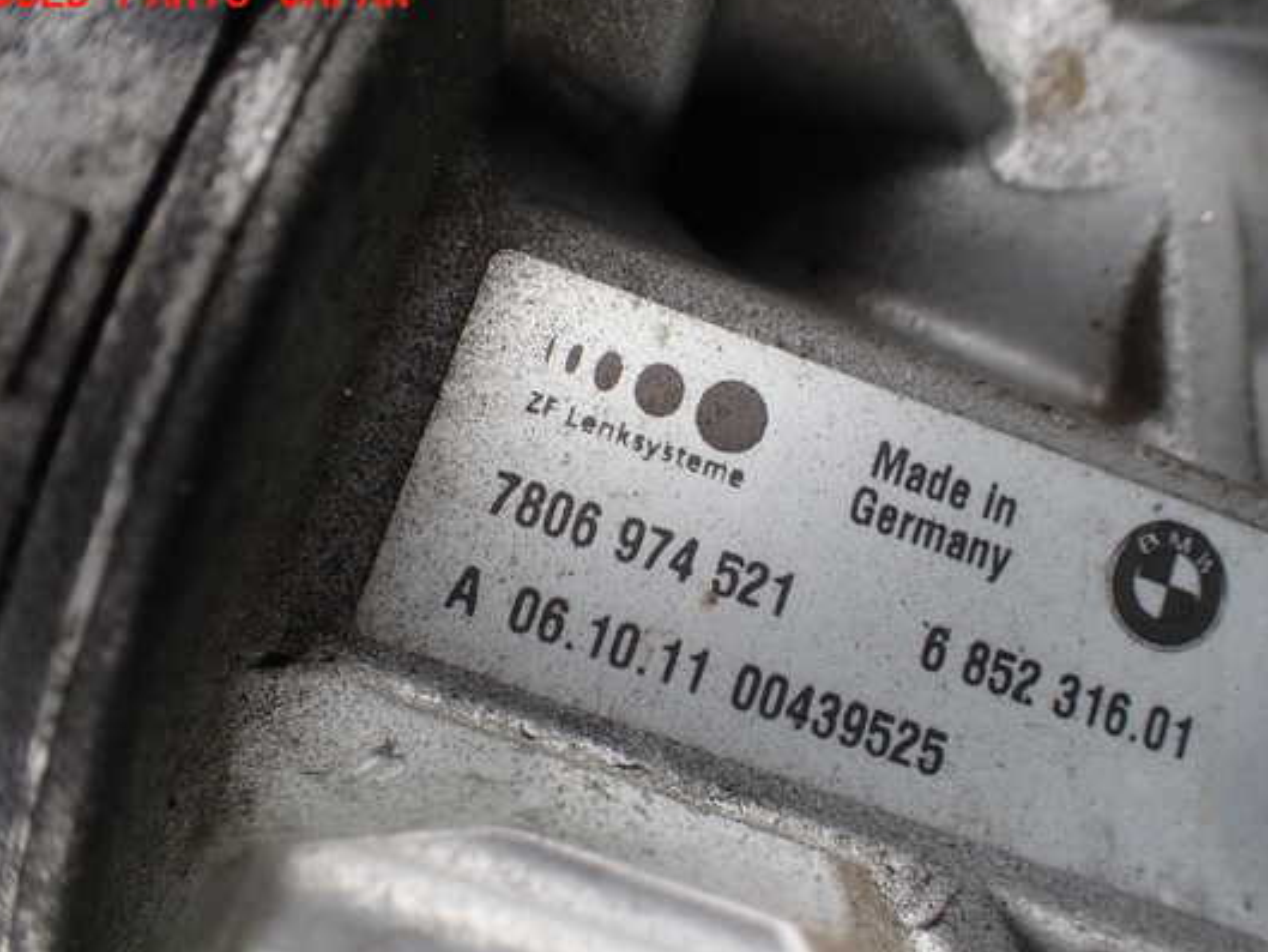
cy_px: 501
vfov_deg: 41.8
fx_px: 1246
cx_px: 693
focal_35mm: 34
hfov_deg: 53.9
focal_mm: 5.4
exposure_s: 1/200
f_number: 3.2
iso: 100
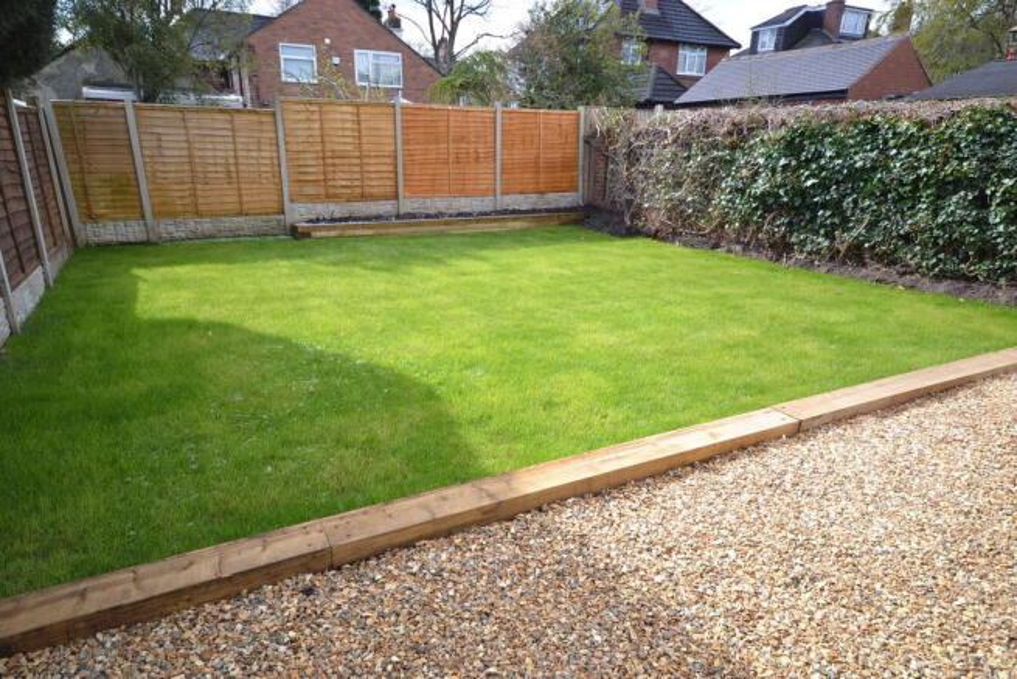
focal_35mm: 21
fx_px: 593
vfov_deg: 59.5
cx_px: 508
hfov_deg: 81.2
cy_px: 340
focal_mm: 14
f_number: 5.6
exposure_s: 1/125
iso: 100
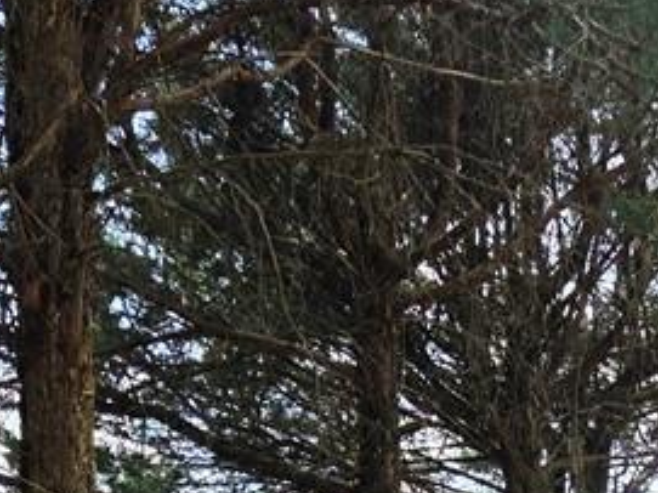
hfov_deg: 21.7
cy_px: 838
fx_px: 1653
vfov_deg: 15.1
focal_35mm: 87
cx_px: 665
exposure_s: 1/547
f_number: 1.8
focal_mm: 5.4
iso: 80
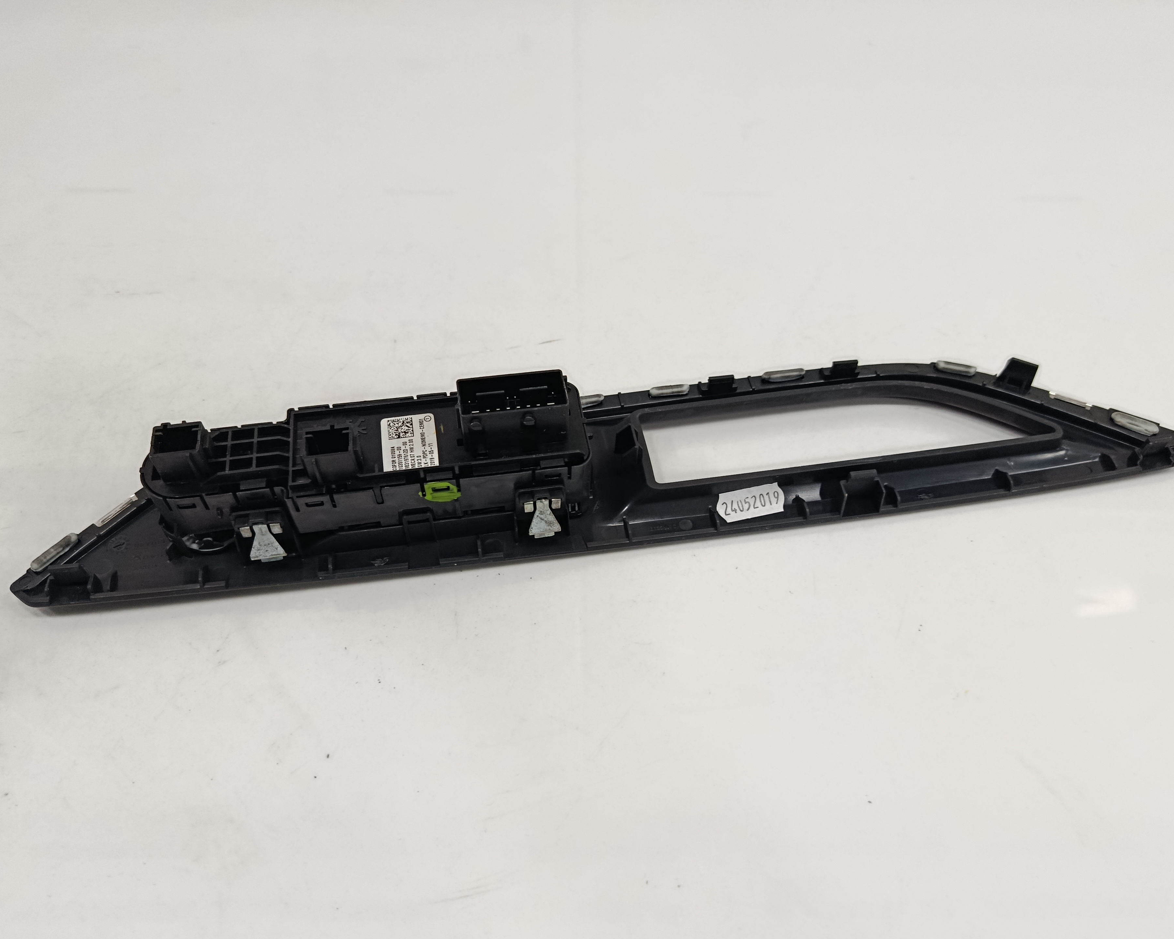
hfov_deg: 66.0
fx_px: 903
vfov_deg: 54.9
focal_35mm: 26
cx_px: 613
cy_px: 478
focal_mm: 5.24
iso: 846
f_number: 1.7
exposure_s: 1/100
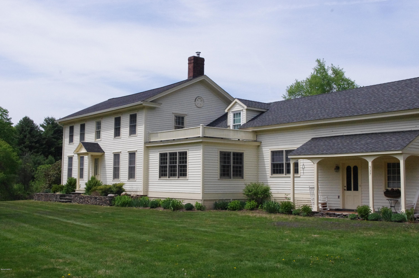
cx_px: 210
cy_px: 139
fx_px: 488
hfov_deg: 46.5
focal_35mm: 42
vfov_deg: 31.8
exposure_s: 1/3200
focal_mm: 28.13
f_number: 13
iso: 3200
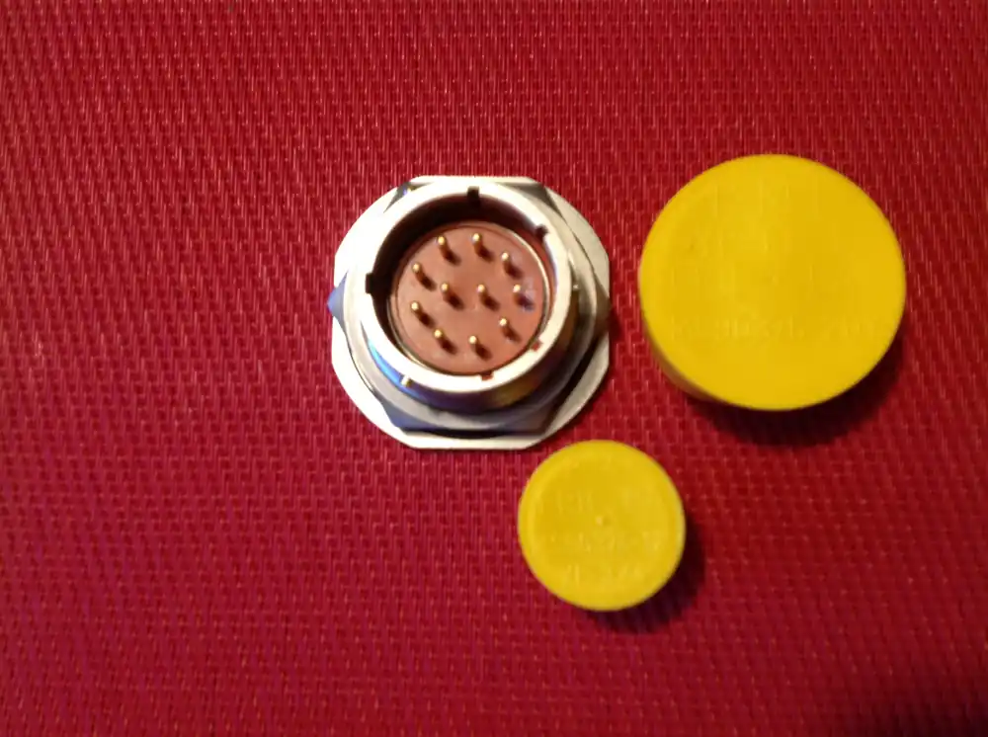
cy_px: 368
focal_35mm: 35
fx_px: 997
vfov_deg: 40.6
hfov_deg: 52.7
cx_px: 494
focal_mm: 4.28
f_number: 2.4
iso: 100
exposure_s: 1/15
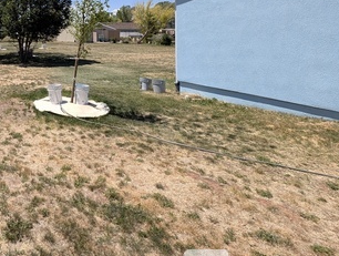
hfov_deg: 52.4
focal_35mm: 26
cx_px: -4
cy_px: 17
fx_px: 255
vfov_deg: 46.9
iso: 38
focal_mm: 2.23
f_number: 1.95
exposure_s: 1/2119
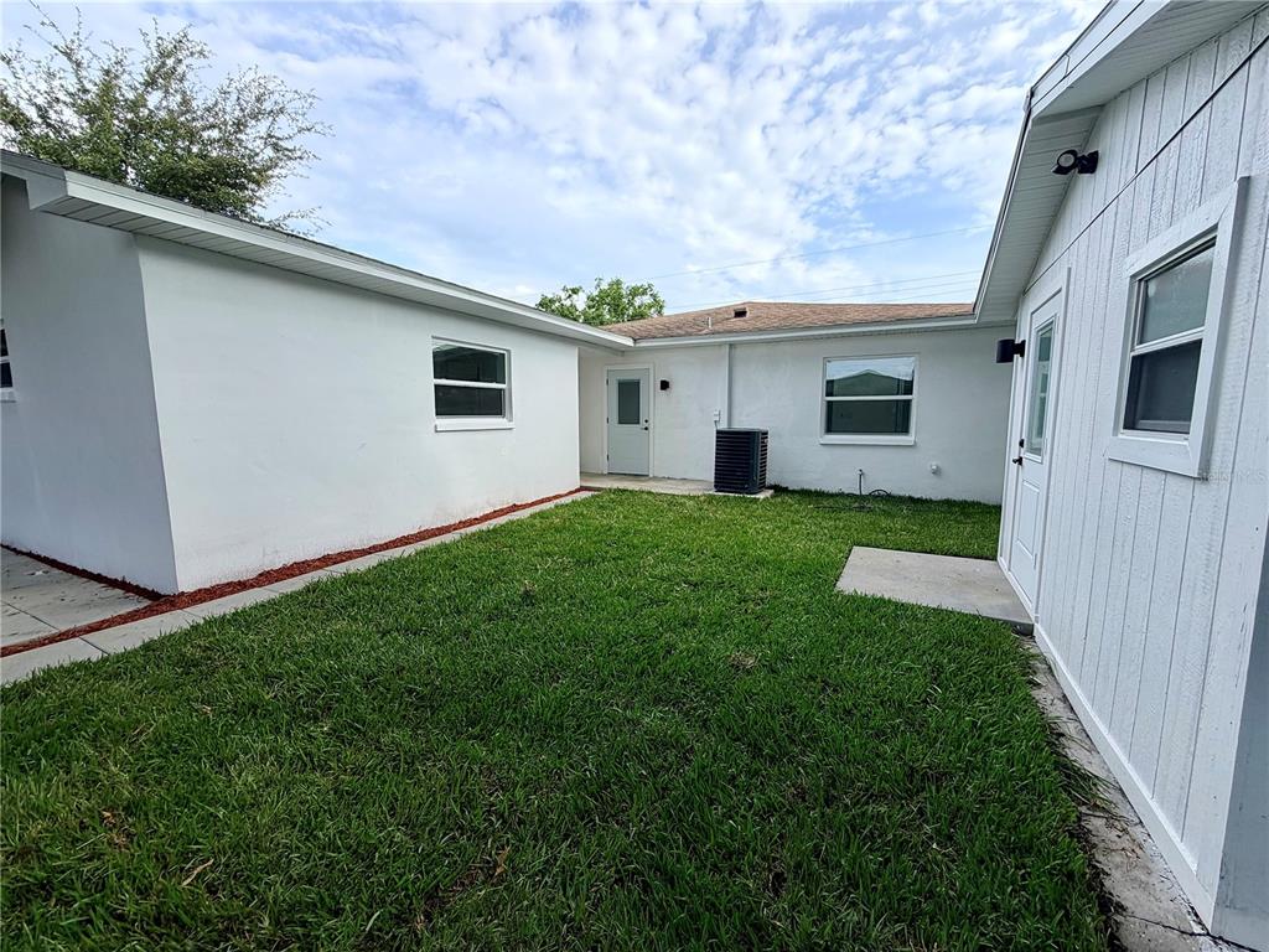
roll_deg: +0.9
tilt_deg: -5.0
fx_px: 513
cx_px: 634
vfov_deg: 85.7
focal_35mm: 14
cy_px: 476
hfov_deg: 102.1
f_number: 2.2
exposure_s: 1/770
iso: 40
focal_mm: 2.22
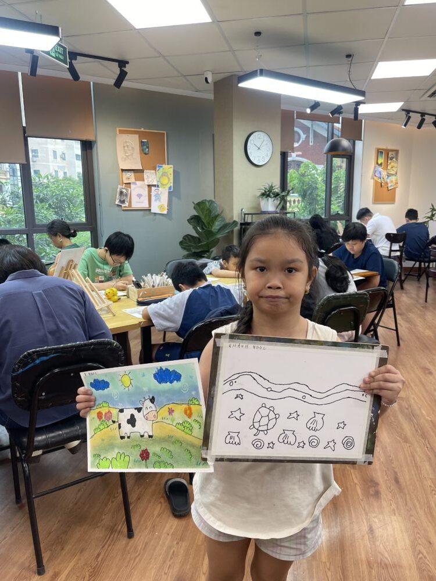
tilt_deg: -10.9
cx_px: 218
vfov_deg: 69.4
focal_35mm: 25
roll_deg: +0.6
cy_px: 290
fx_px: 420
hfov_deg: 54.9
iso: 100
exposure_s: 1/121
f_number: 1.6
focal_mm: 5.1
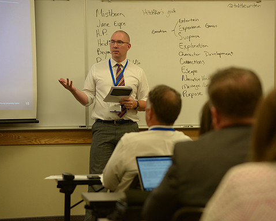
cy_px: 111
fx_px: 1111
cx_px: 158
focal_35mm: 136
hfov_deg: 14.2
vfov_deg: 11.4
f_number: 4
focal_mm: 120
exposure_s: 1/200
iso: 2000
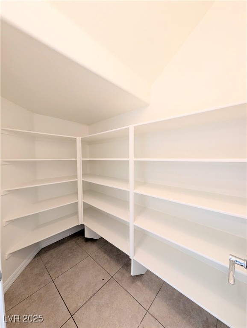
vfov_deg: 110.5
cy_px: 164
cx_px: 124
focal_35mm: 12
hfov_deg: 94.6
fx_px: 114
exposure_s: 1/24
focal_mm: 2.02
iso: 82
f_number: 1.7
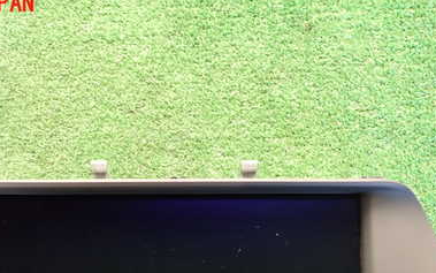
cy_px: 249
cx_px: 170
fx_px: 499
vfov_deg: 29.2
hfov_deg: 46.9
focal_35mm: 42
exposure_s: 1/40
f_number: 2
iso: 200
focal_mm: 4.5
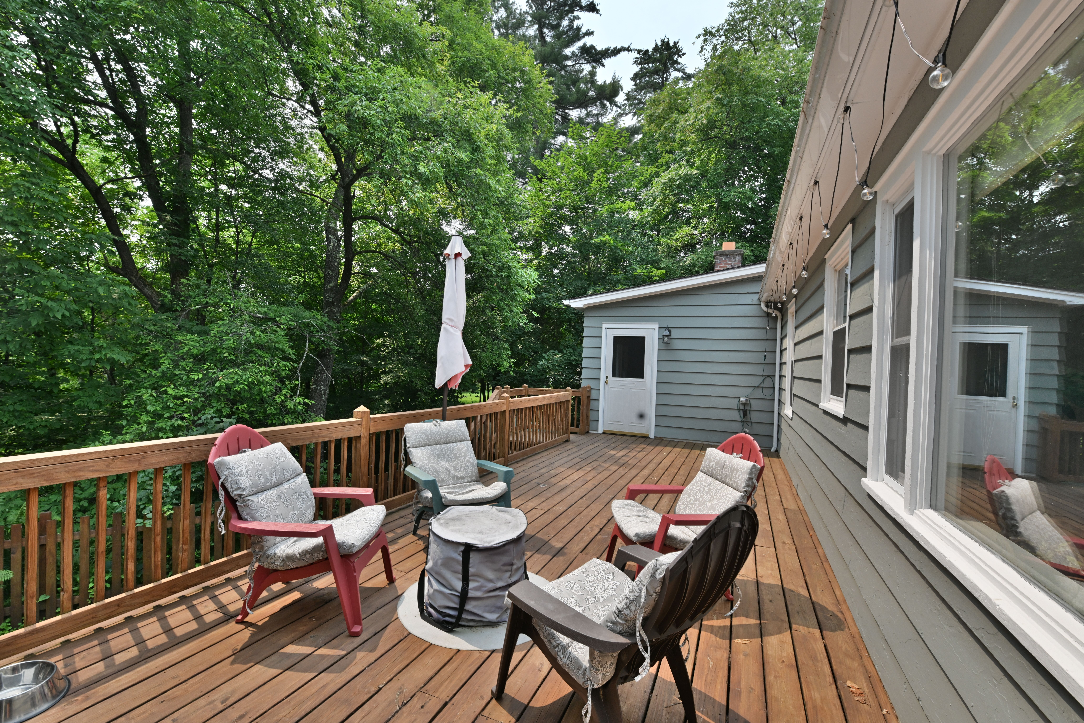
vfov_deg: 77.3
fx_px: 452
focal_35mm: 15
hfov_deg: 100.4
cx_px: 542
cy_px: 362
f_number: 8
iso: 1600
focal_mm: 15
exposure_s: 1/1600
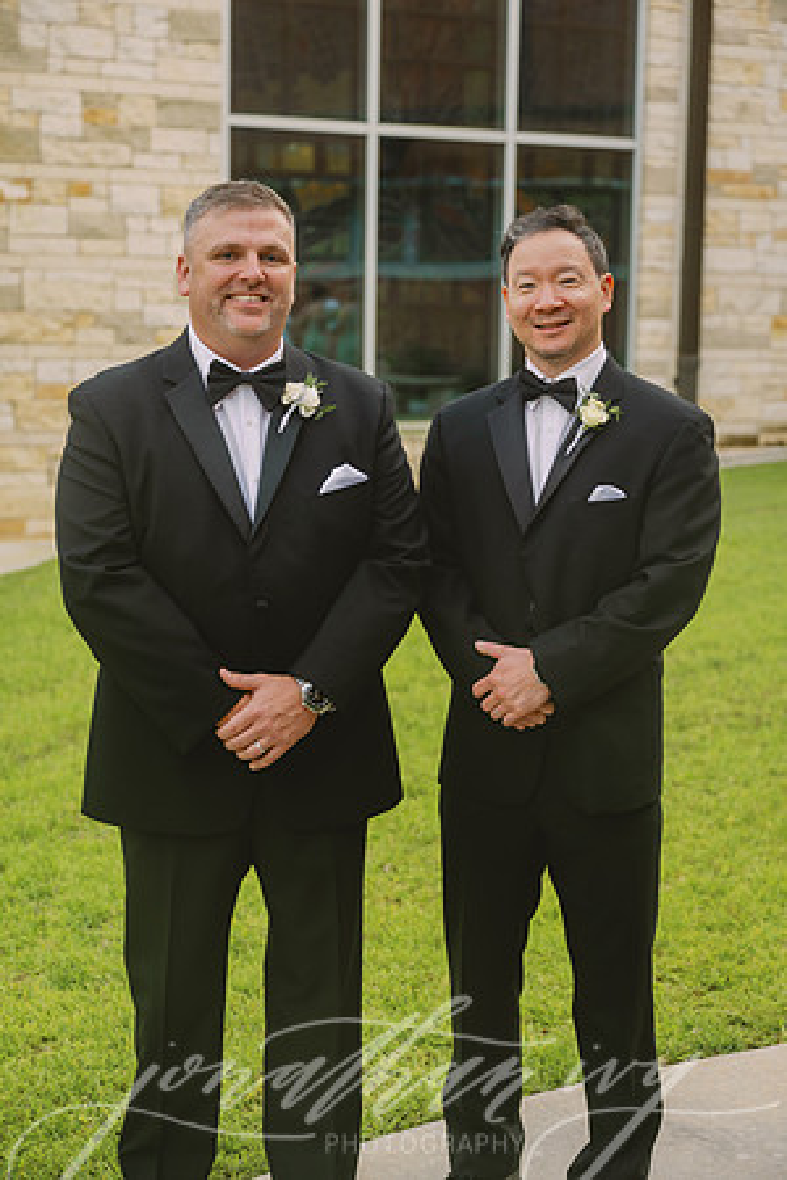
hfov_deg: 23.4
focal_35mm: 58
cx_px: 394
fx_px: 1902
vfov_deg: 34.5
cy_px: 590
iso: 80
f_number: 3.5
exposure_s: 1/100
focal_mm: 58
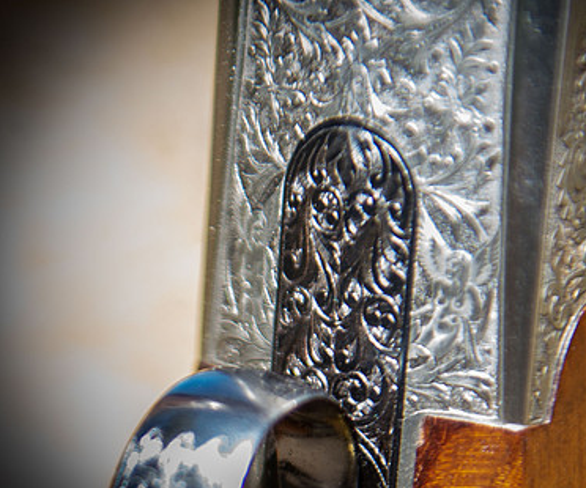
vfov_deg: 9.9
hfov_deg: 11.9
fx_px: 2803
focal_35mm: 159
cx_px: 72
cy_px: 533
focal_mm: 55
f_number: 2.8
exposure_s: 1/125
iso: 50
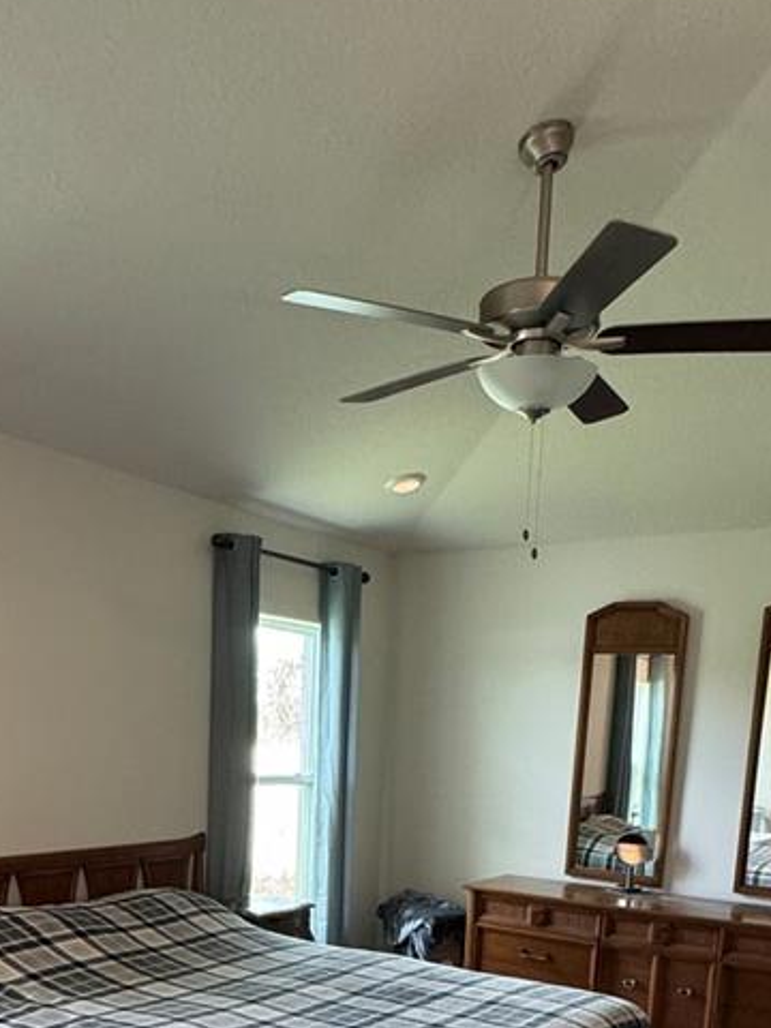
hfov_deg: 40.5
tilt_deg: -9.0
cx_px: 298
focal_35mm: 35
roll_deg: -1.7
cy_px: 876
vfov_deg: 48.4
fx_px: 1039
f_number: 2.2
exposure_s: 1/120
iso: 320
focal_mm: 2.22
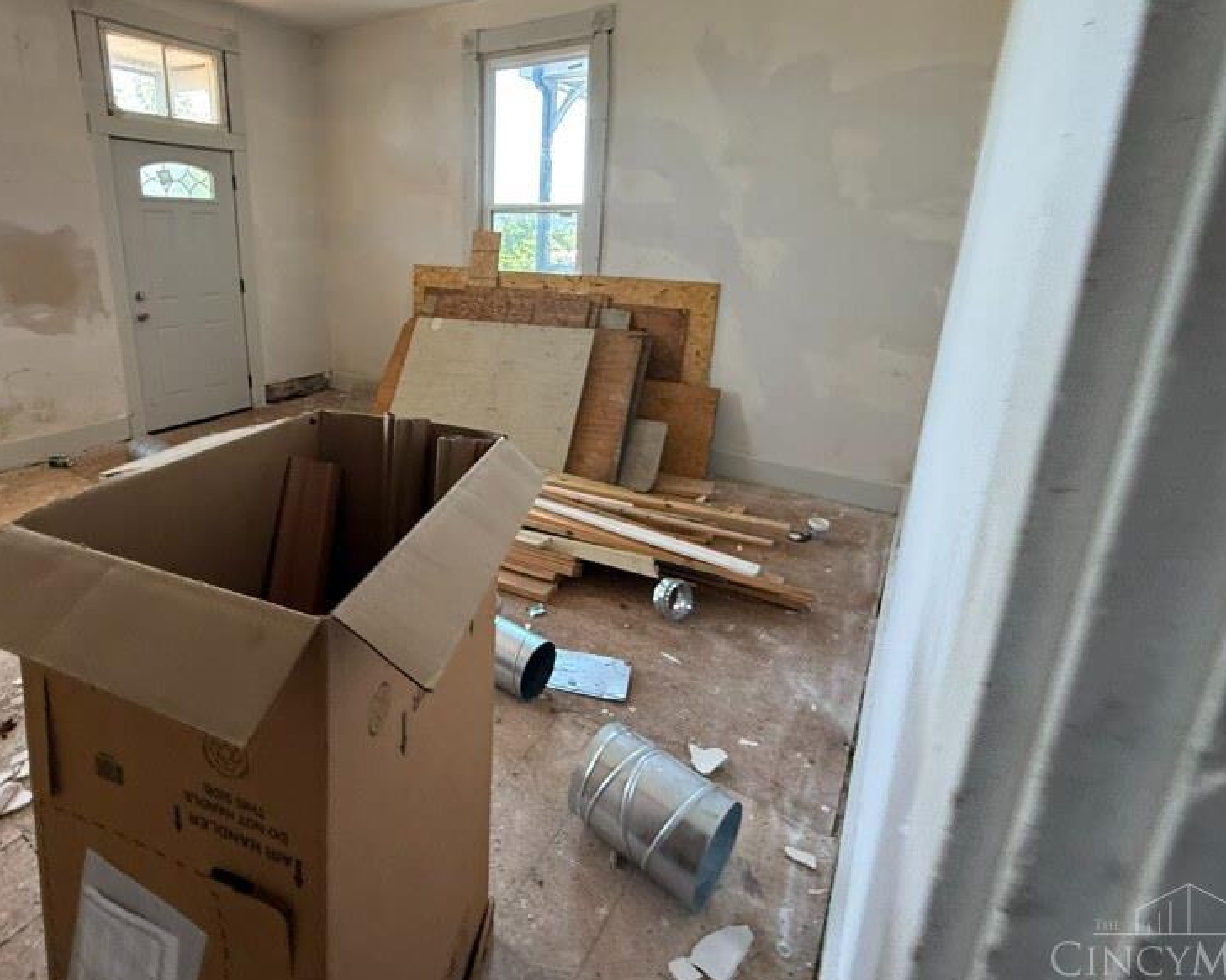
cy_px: 412
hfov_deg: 85.5
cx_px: 501
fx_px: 653
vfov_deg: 73.3
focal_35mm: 18
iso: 200
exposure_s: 1/99
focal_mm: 2.22
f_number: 2.2
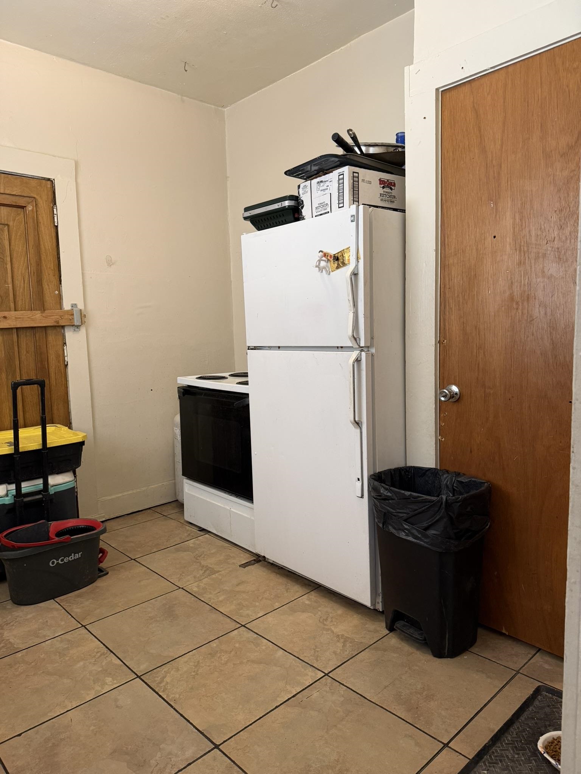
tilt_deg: -7.1
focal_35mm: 24
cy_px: 387
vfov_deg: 71.6
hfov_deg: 56.8
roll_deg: +1.7
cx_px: 290
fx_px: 537
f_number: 1.78
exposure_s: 1/60
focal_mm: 6.76
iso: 250
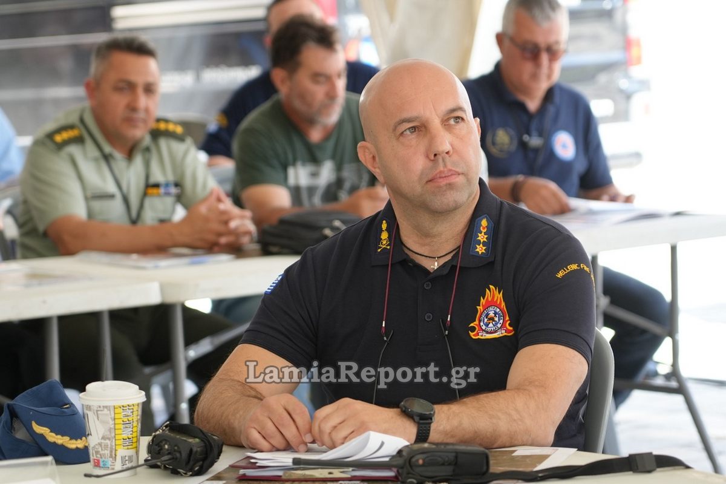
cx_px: 363
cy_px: 242
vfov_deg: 8.7
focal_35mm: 157
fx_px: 3166
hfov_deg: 13.1
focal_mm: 105
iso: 400
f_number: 4
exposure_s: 1/160
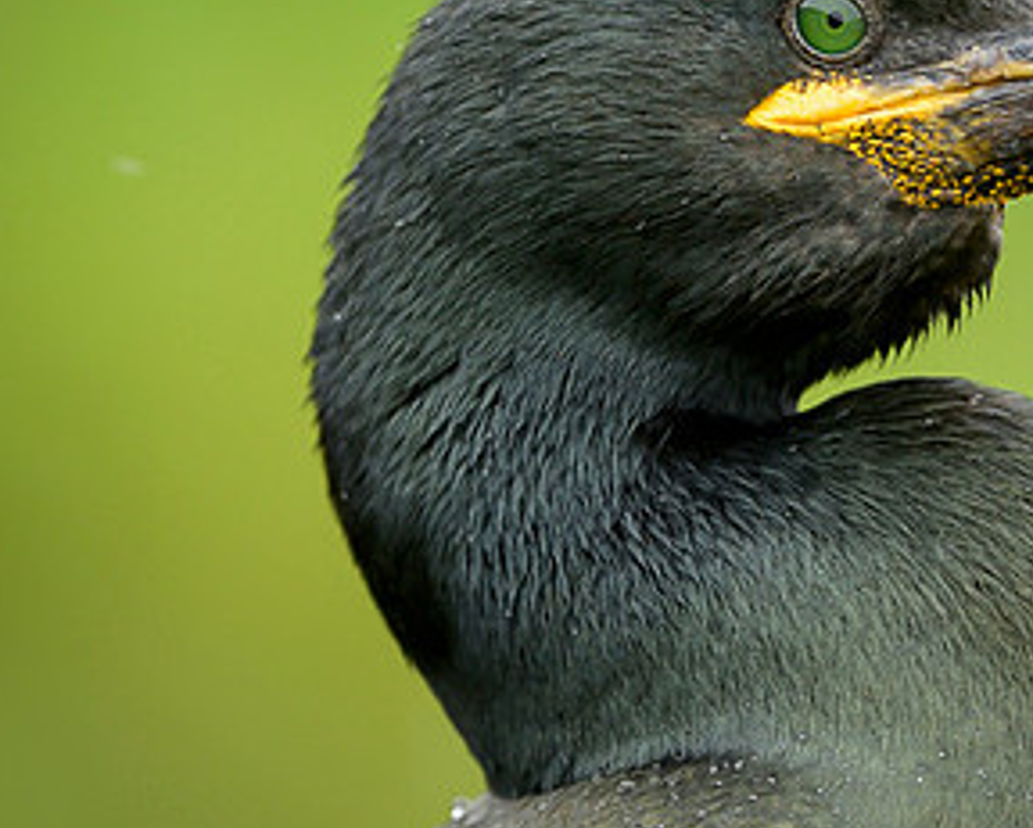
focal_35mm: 1108
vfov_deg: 1.4
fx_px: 33909
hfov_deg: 1.7
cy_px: 177
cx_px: 929
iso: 800
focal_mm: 500
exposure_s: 1/320
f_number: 4
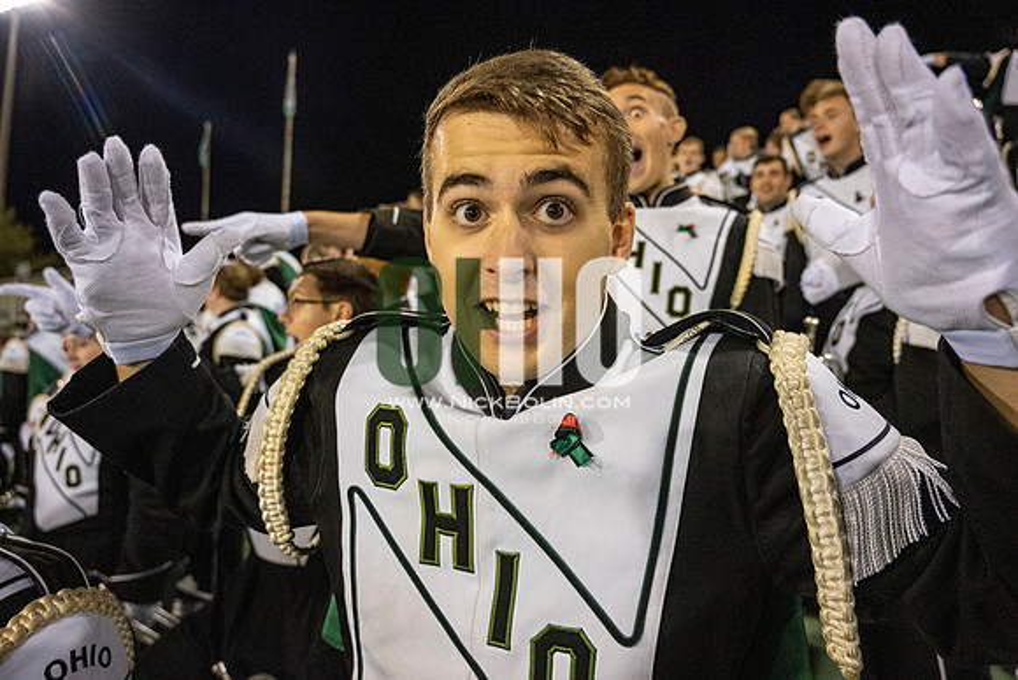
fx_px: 679
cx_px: 509
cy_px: 340
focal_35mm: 24
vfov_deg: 53.2
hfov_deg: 73.7
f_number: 4
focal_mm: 24
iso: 3200
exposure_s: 1/500
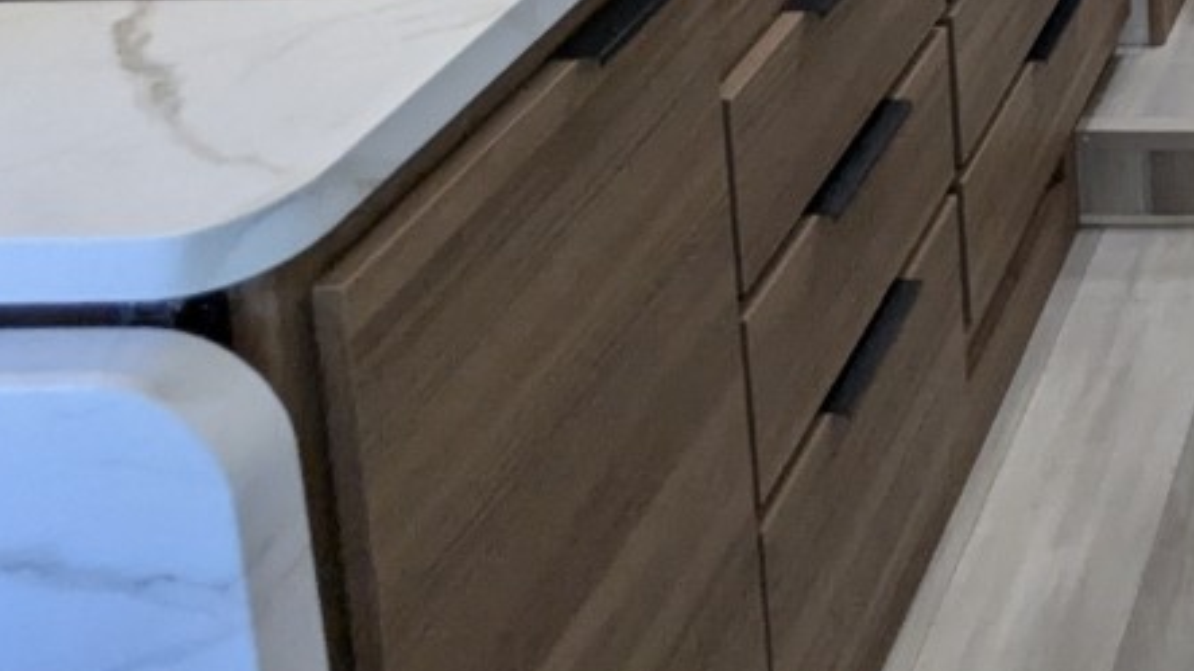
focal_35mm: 55
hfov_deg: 29.0
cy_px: -720
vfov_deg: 16.2
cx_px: 1635
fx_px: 1741
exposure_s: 1/179
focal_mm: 2.35
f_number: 2.2
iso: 244
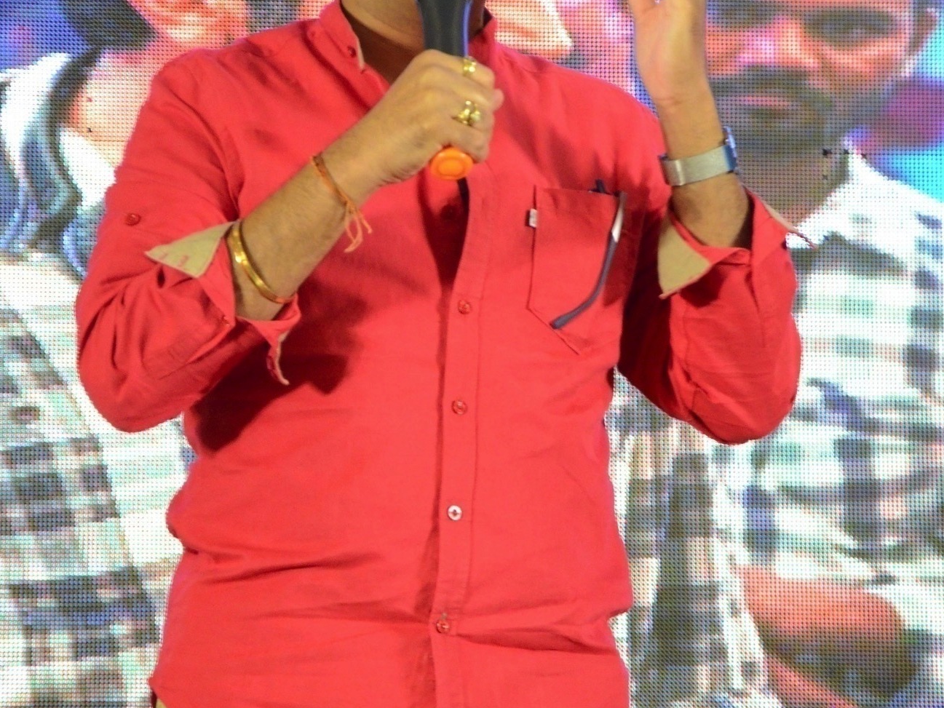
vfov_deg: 6.5
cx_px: 472
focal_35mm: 229
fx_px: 6238
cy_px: 340
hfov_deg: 8.7
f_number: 5.6
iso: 2500
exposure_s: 1/80
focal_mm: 105
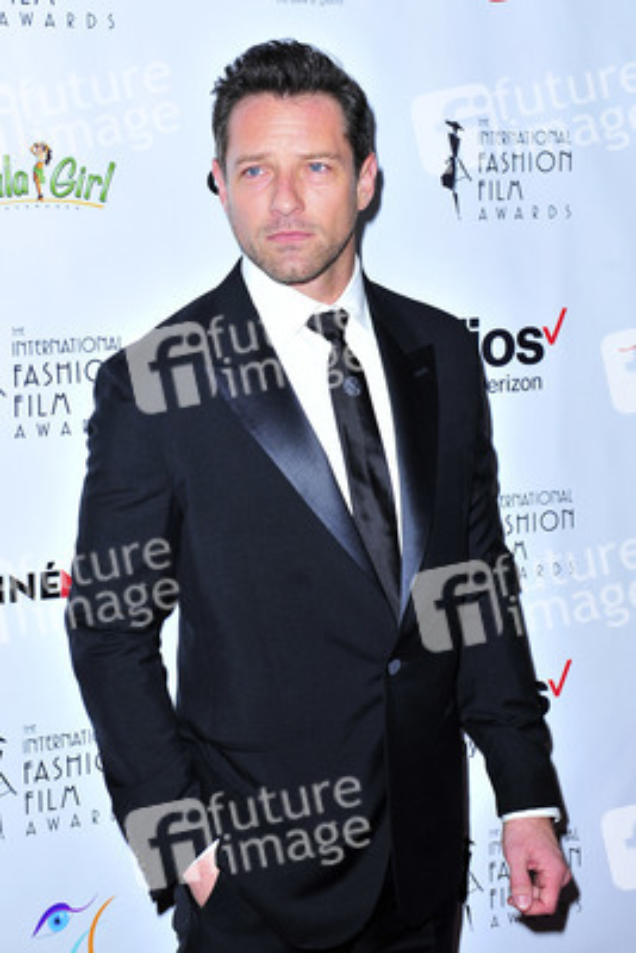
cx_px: 318
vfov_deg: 35.6
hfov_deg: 24.2
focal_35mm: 56
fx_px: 1483
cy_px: 476
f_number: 5.6
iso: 500
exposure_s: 1/320
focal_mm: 56
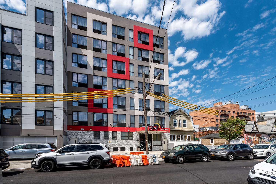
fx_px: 107
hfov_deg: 104.2
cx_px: 138
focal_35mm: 14
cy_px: 92
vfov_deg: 81.3
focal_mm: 14
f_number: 5.6
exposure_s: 1/4000
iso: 400
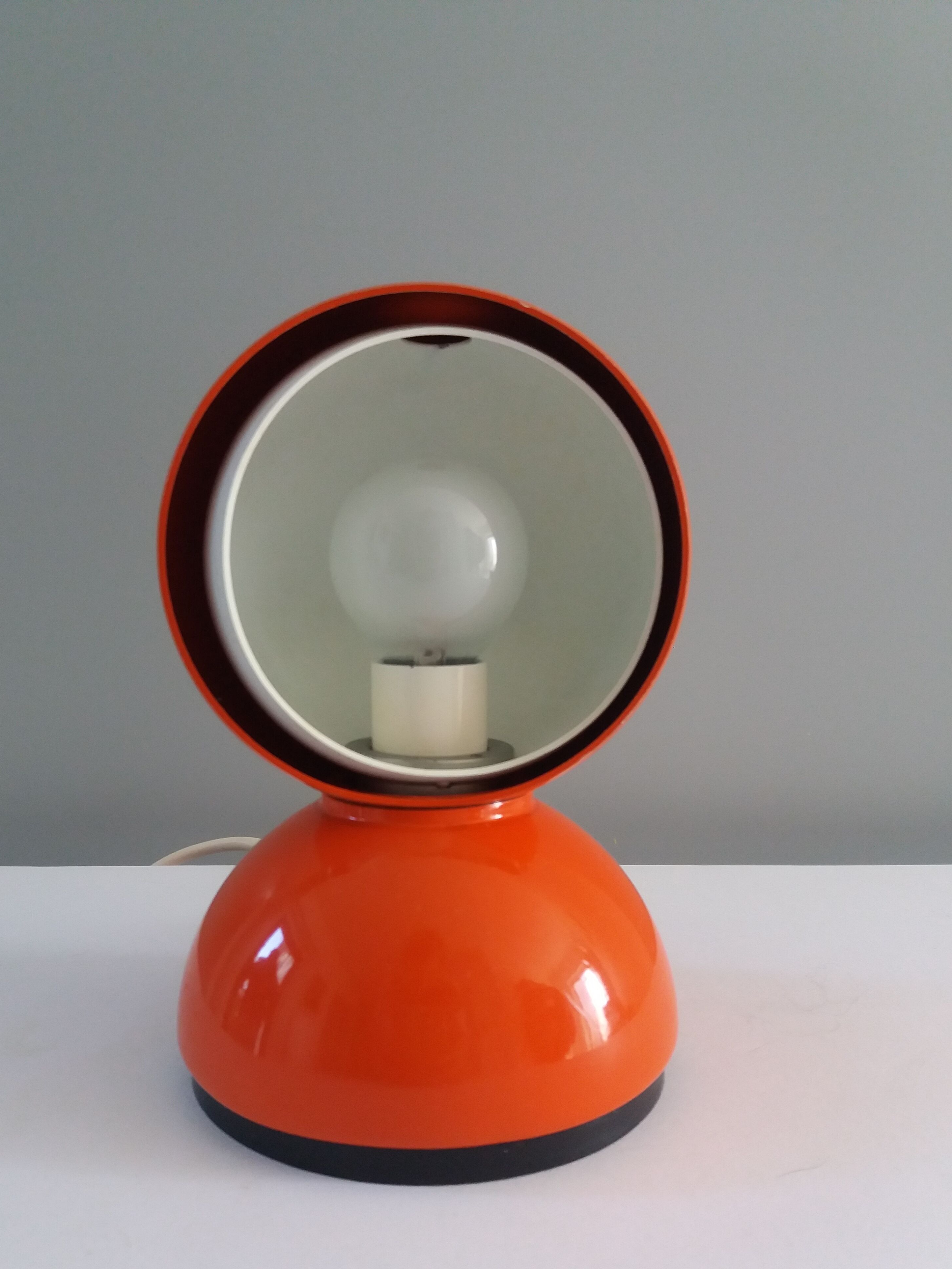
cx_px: 445
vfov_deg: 59.9
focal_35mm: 30
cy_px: 679
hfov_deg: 46.8
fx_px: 1100
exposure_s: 1/33
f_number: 1.9
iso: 160
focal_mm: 3.7
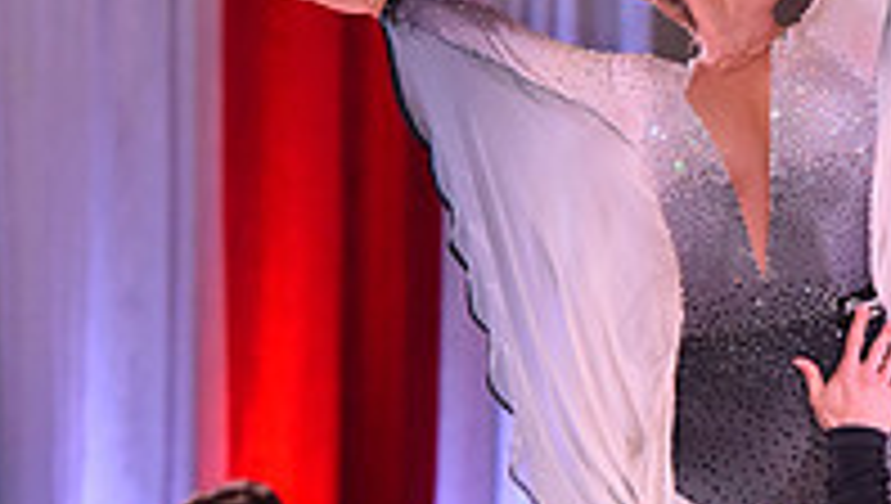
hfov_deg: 4.4
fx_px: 11592
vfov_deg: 2.5
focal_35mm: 490
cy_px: 688
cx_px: 844
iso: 2500
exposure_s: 1/320
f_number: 5
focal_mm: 160
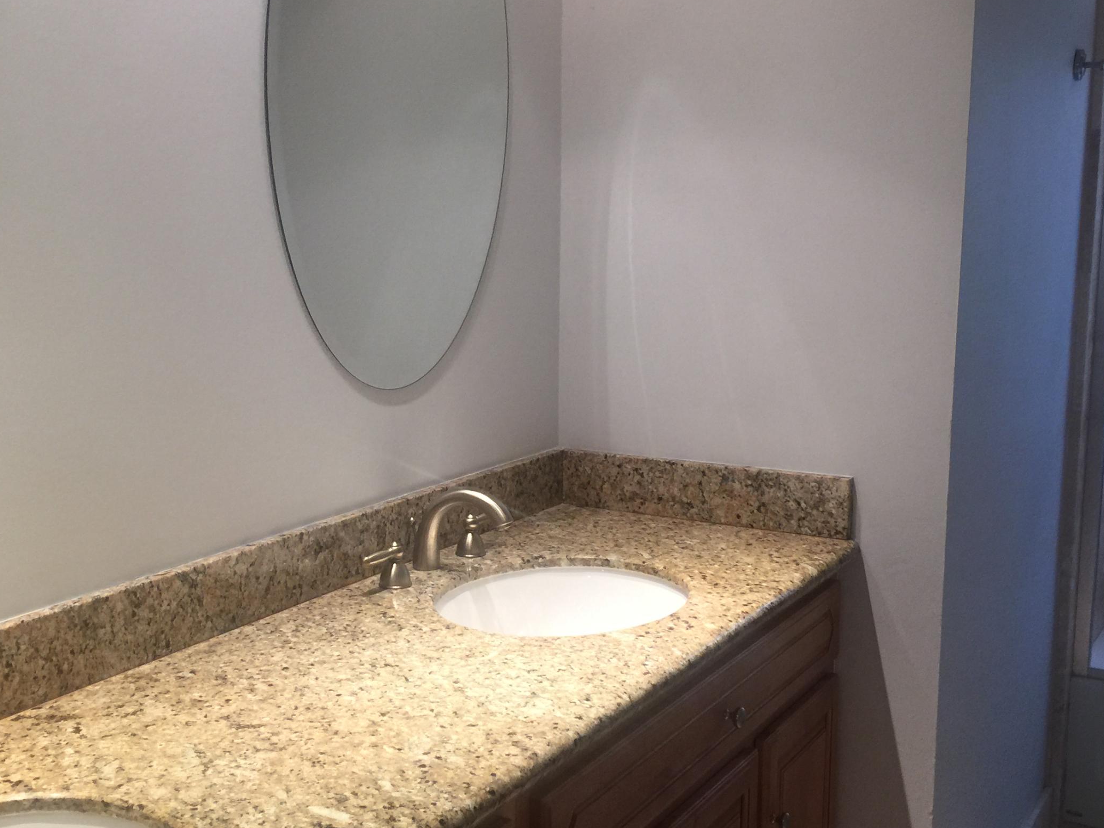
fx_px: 1340
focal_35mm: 42
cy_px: 412
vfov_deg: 34.4
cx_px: 478
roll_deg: +0.2
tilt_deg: -9.5
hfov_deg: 44.7
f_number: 2.2
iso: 40
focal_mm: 4.15
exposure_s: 1/30
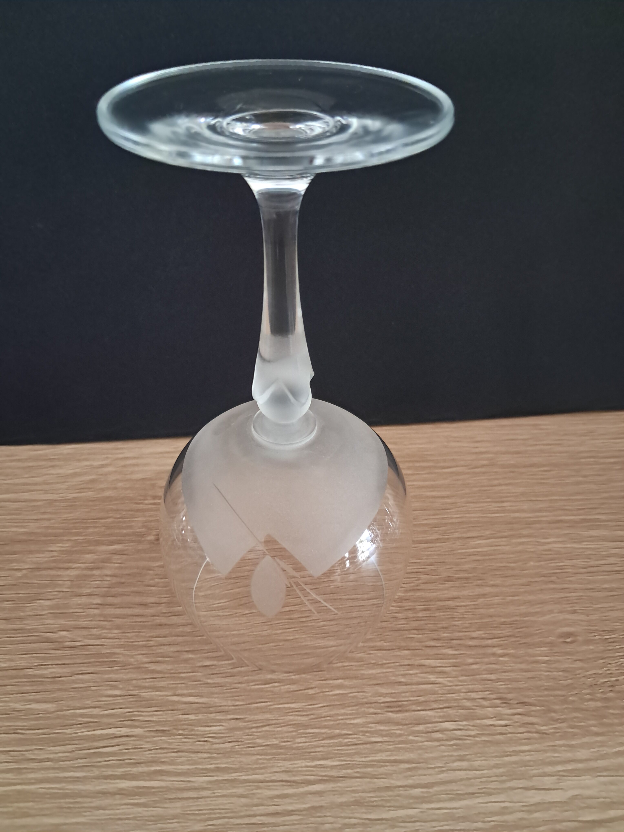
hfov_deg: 51.4
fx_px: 649
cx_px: 312
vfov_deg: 65.3
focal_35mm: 27
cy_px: 416
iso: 800
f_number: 1.8
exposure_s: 1/25
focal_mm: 4
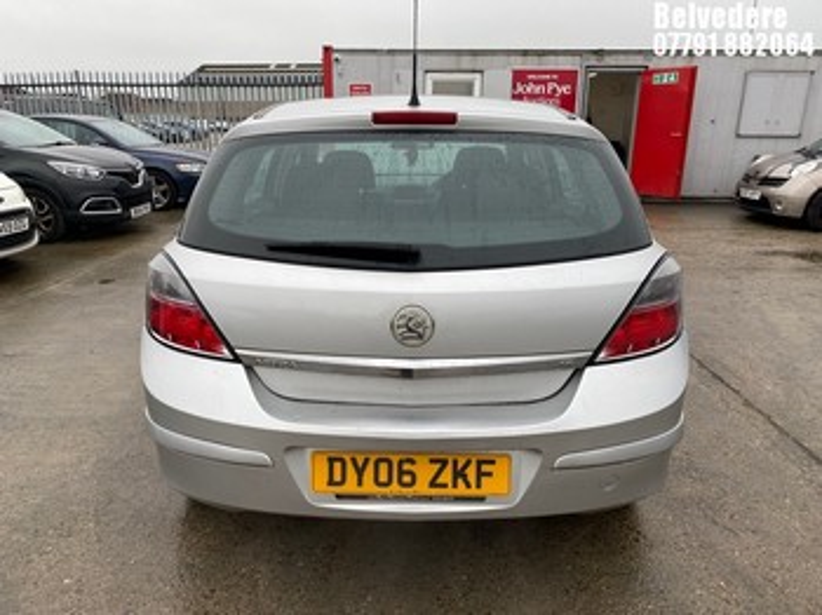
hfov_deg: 67.3
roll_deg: +0.5
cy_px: 308
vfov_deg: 53.0
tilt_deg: -17.7
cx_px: 411
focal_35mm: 26
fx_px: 617
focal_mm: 4.25
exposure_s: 1/338
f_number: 1.8
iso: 32
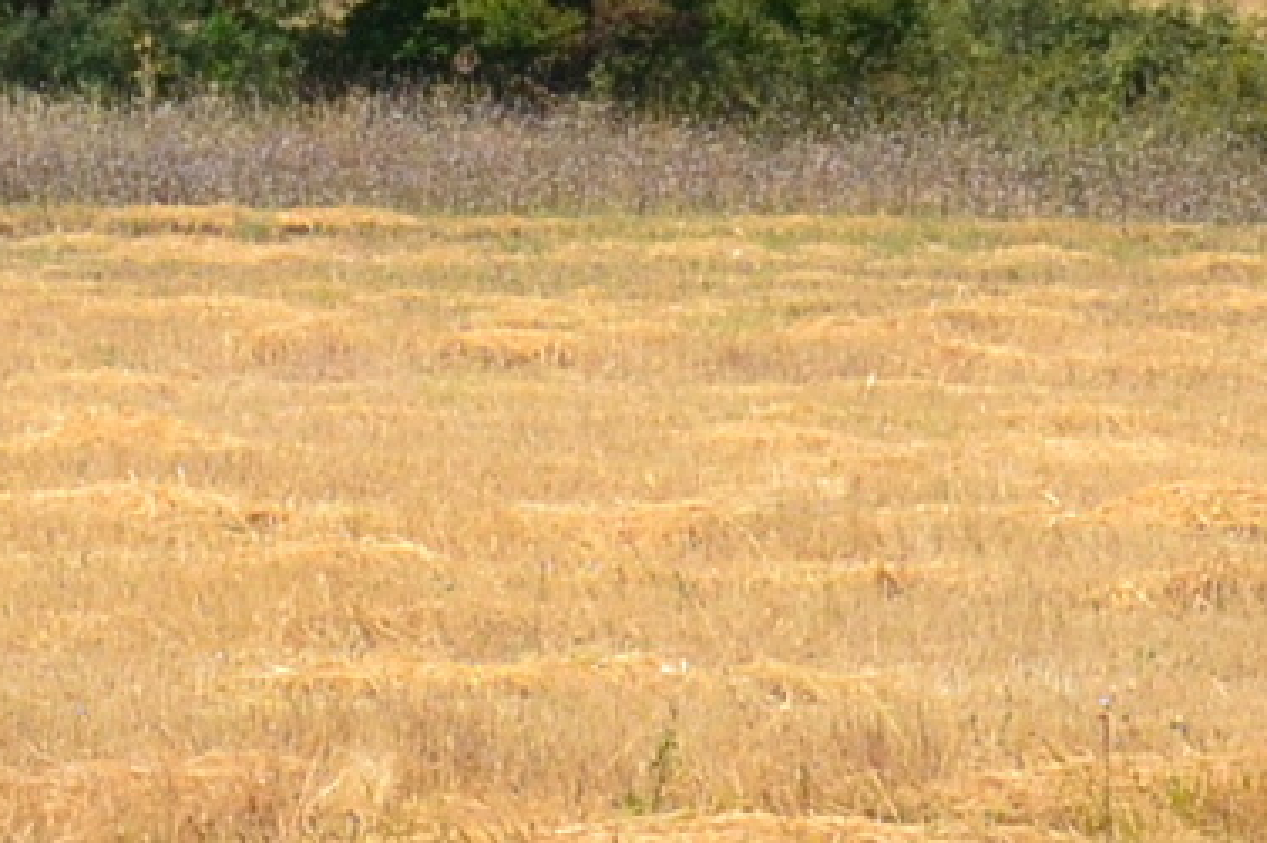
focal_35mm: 440
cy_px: -870
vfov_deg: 3.1
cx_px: 232
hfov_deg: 4.7
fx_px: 15478
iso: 400
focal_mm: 48
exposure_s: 1/500
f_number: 11
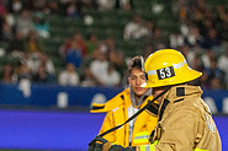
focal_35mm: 376
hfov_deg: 5.5
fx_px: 2379
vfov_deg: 3.6
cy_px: 200
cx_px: 179
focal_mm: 120
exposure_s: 1/2500
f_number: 2.8
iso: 3200
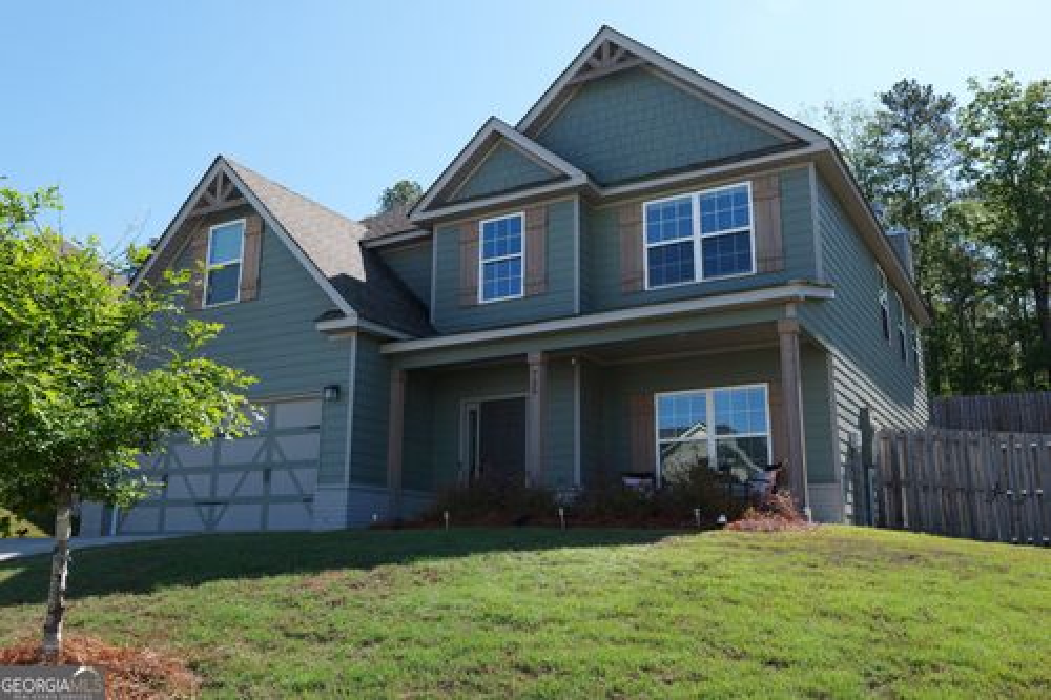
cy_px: 350
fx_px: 905
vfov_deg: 42.3
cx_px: 526
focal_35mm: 31
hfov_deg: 60.3
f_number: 8
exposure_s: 1/200
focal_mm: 31
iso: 160
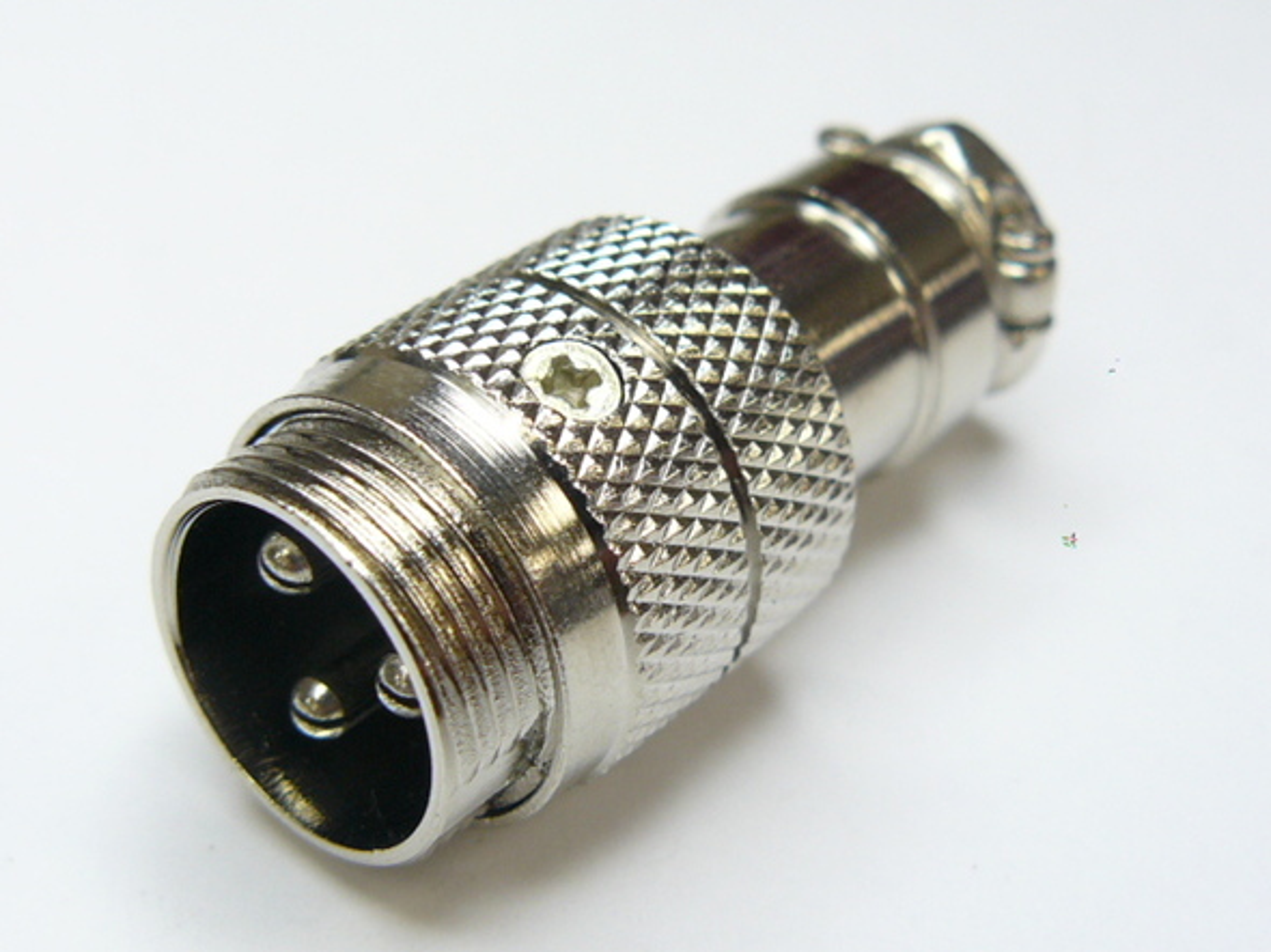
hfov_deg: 33.2
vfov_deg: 25.2
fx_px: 2129
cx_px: 629
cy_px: 470
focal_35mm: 58
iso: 100
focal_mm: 6.3
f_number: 3.2
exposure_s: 1/30
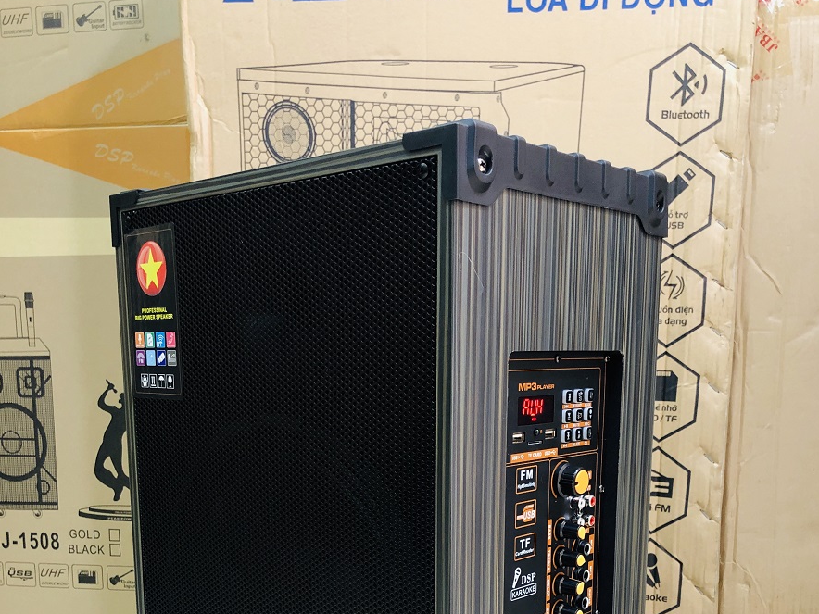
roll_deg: +1.1
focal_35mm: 38
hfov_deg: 49.0
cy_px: 527
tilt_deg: -11.0
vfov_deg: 35.9
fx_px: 899
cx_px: 416
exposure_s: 1/13
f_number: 1.8
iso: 100
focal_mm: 3.99
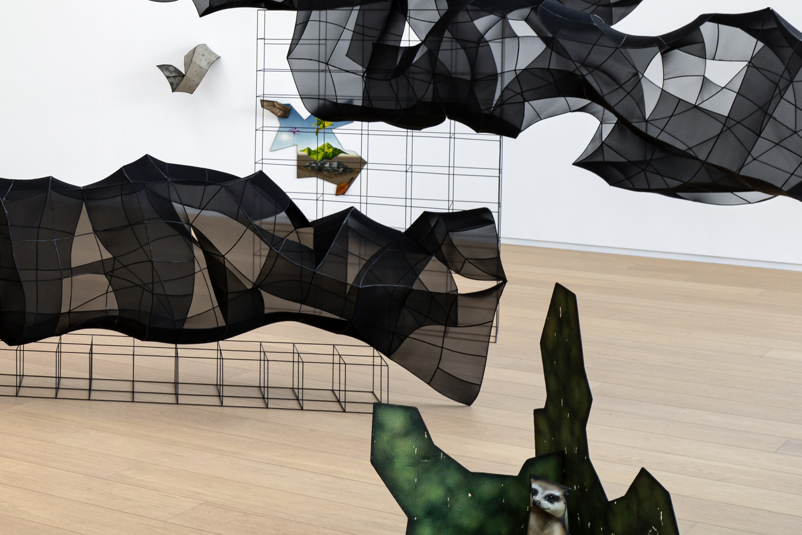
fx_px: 1492
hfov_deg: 26.4
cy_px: 61
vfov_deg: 19.9
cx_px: -182
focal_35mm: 67
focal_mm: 22
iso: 100
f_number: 6.3
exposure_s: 1/40
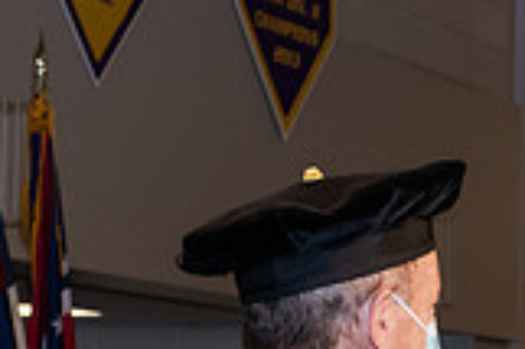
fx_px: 3263
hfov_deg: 9.0
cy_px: 465
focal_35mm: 224
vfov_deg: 6.1
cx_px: 711
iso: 1600
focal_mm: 62
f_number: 6.3
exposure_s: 1/200
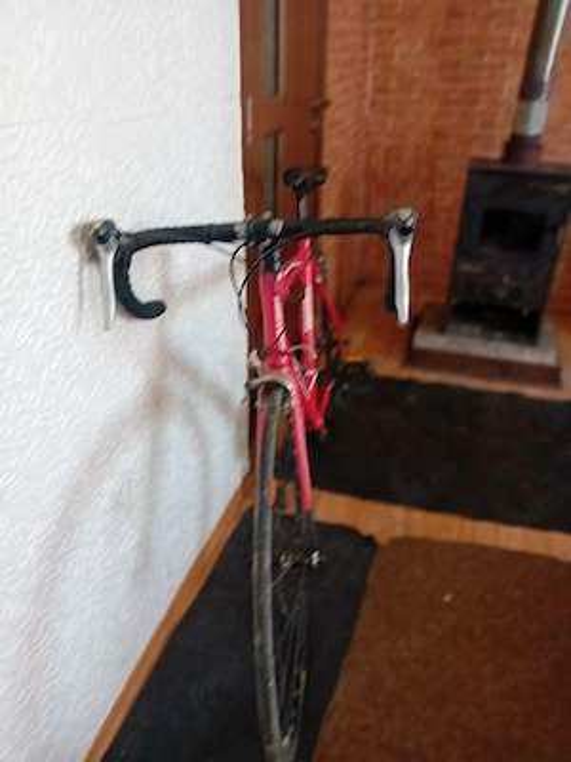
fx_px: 616
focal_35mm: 28
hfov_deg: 49.7
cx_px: 286
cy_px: 381
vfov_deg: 63.4
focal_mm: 3.38
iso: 500
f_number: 2.8
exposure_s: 1/24
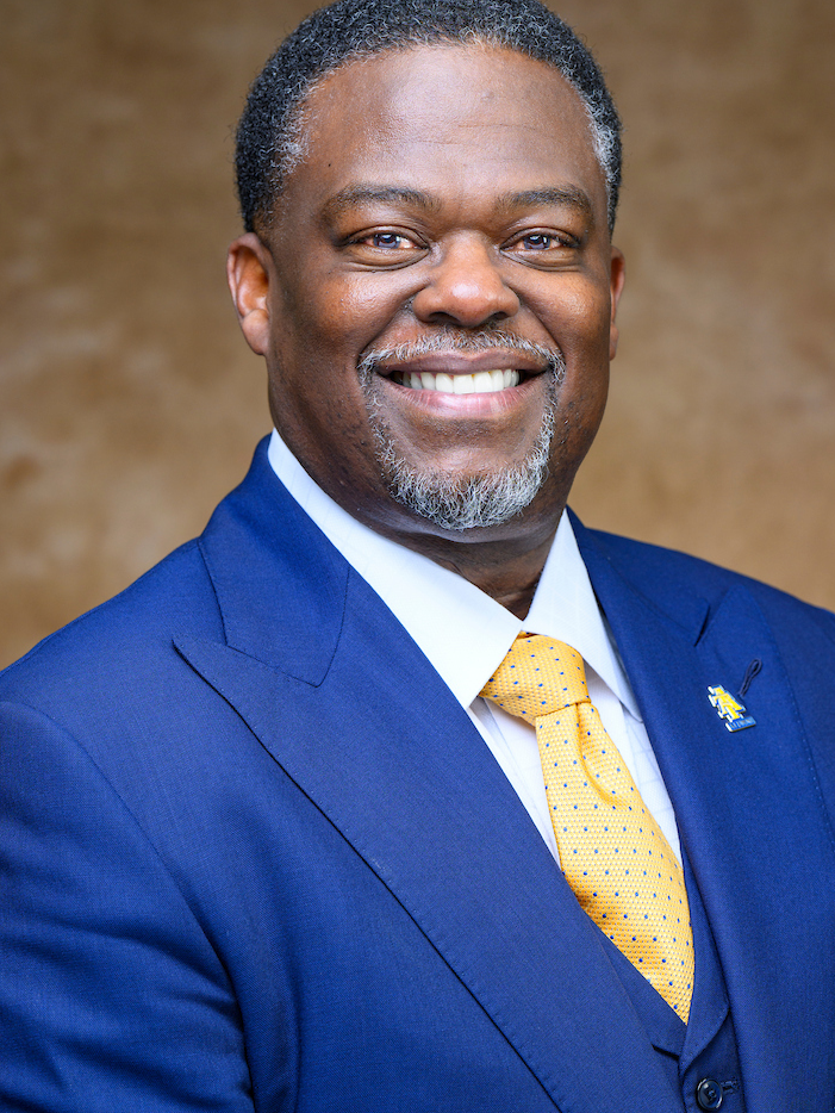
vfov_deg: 18.7
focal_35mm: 105
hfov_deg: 14.1
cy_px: 585
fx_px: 3376
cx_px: 460
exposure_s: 1/190
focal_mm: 85
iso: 125
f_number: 6.3
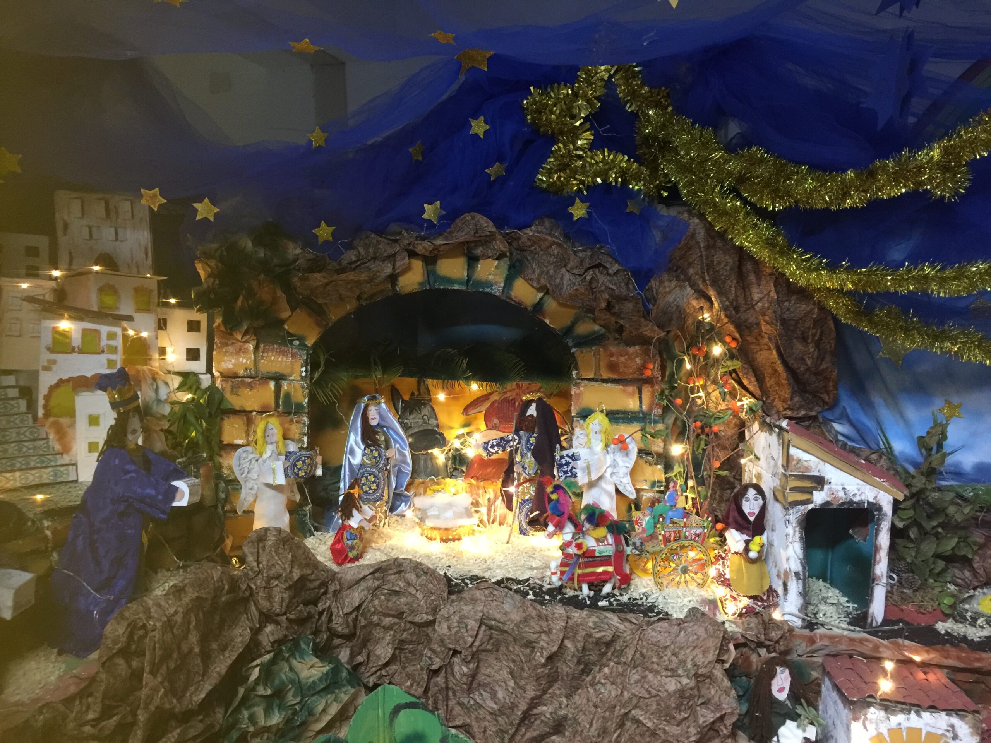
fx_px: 830
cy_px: 372
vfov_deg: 48.2
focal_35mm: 29
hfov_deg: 61.7
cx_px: 496
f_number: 2.2
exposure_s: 1/10
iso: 125
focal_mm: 4.15
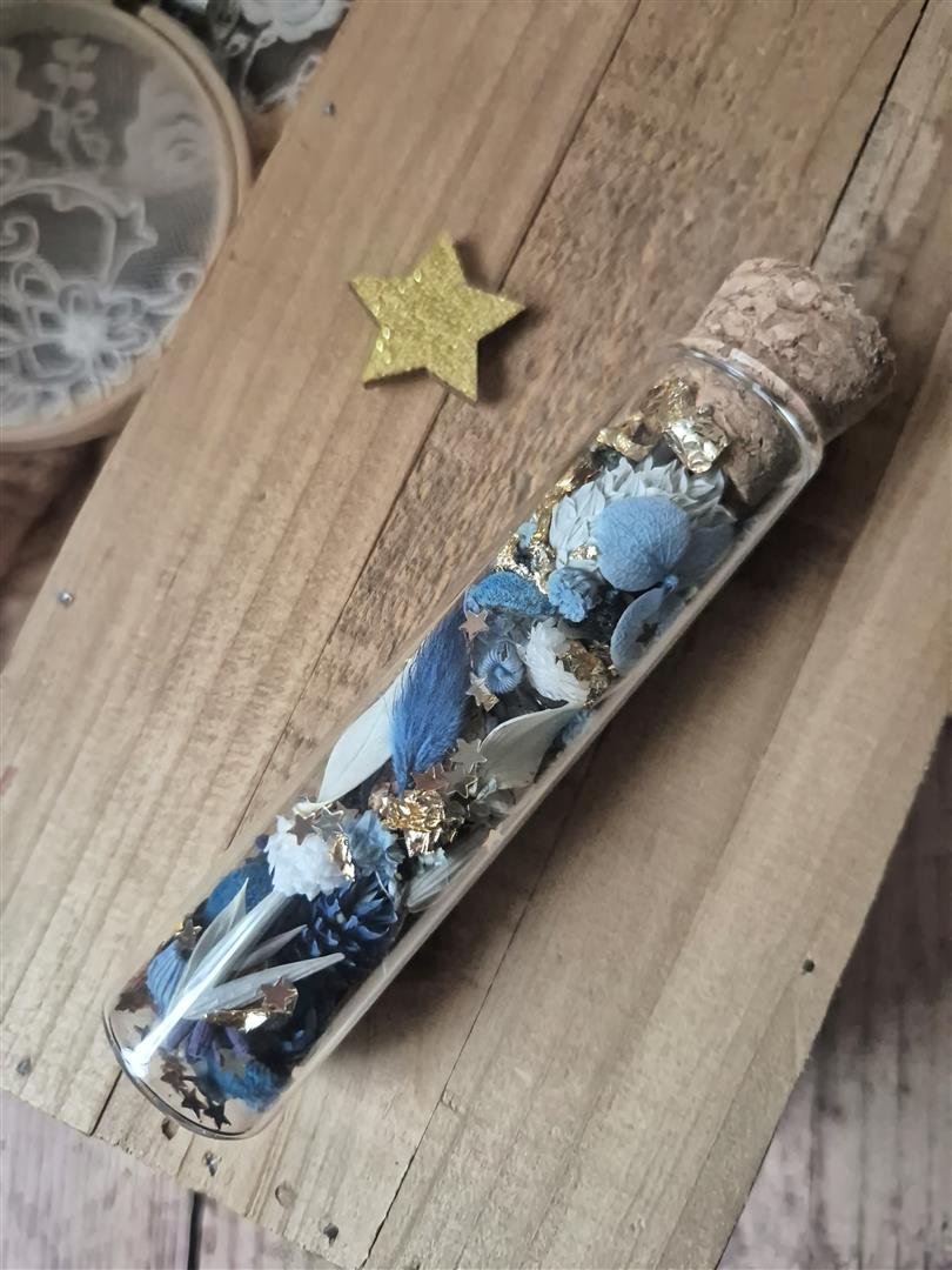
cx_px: 476
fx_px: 843
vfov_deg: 73.9
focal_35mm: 23
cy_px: 635
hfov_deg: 58.9
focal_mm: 5.4
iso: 1000
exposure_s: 1/100
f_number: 1.8
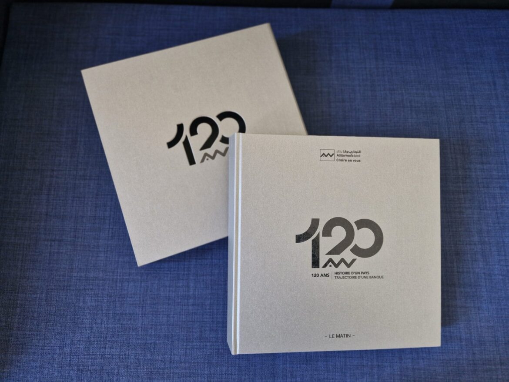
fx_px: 338
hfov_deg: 73.9
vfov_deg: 58.9
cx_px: 254
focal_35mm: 23
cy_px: 191
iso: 640
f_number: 1.8
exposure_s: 1/33
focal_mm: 5.54
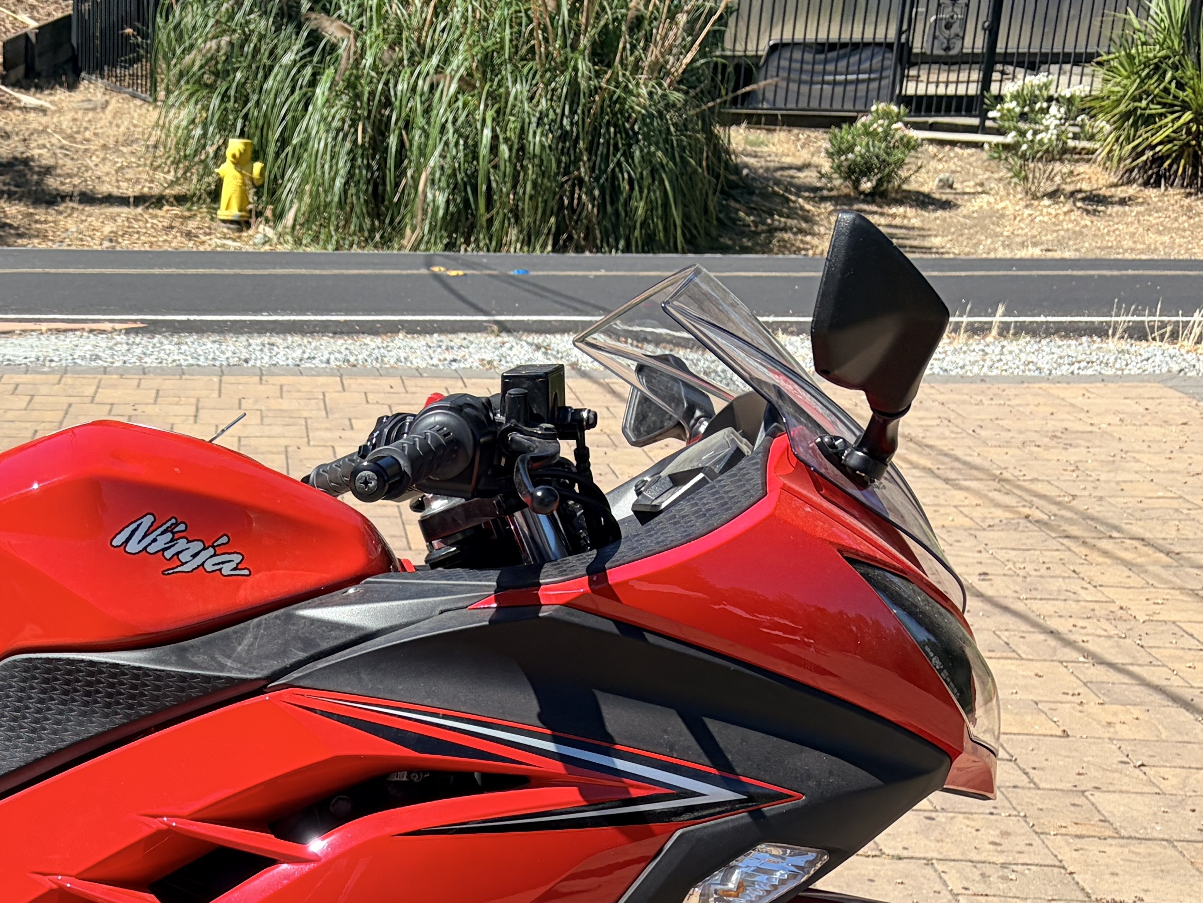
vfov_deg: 22.6
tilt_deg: -21.2
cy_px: 928
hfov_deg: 29.2
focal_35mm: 62
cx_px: 10
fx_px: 2155
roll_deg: +0.1
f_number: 1.6
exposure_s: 1/2451
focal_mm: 5.96
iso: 50
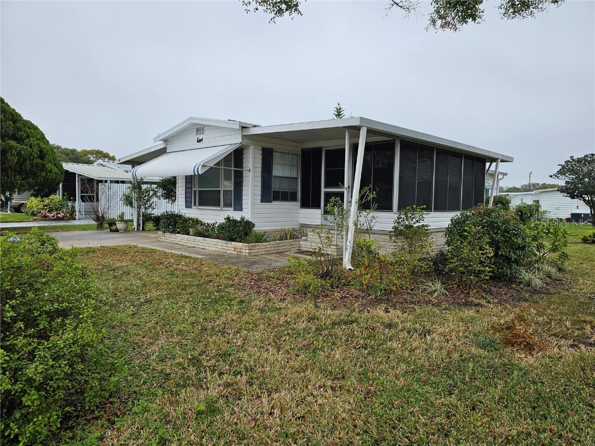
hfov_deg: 73.9
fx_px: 395
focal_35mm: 23
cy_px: 223
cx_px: 298
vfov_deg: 58.9
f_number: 1.7
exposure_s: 1/719
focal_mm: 6.3
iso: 32
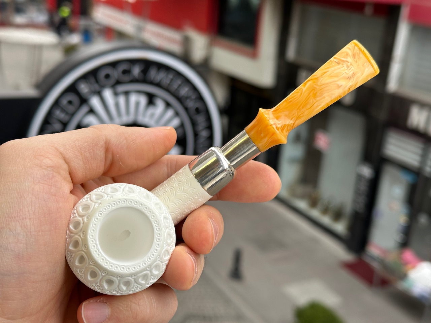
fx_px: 598
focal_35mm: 48
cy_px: 162
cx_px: 216
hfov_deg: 39.7
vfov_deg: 30.3
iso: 50
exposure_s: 1/222
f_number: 1.78
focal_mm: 6.86
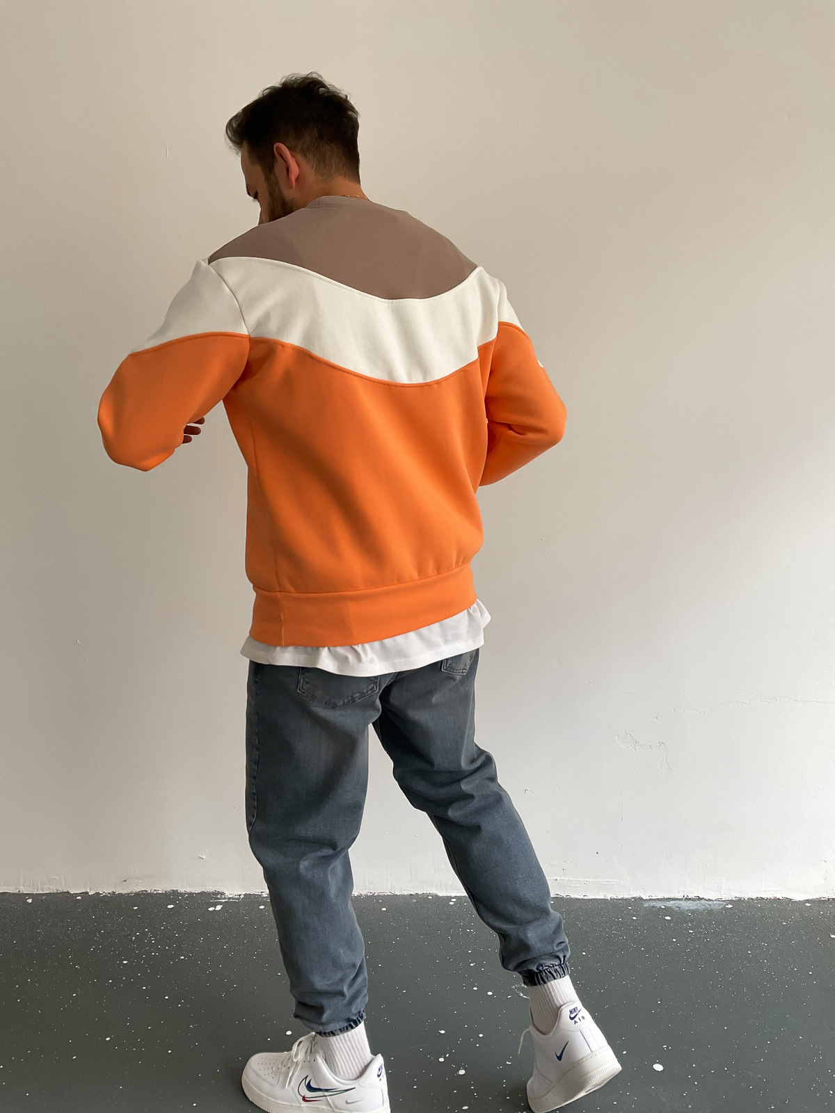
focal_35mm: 29
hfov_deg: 48.2
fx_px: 933
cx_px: 418
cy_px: 556
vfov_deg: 61.7
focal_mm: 3
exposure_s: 1/120
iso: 64
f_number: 1.8
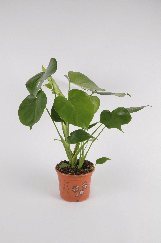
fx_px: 222
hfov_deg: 39.9
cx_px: 80
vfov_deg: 57.3
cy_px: 122
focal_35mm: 33
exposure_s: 1/125
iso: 250
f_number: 16
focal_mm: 22
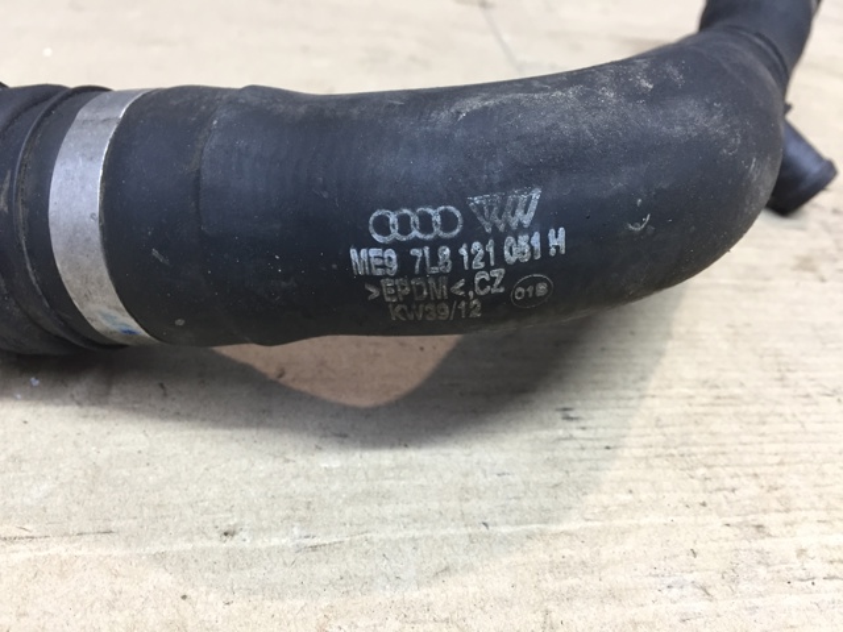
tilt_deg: -37.0
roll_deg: -8.0
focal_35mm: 29
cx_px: 422
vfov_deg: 48.2
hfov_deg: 61.7
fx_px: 706
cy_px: 316
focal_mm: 4.15
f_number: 2.2
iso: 160
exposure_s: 1/33
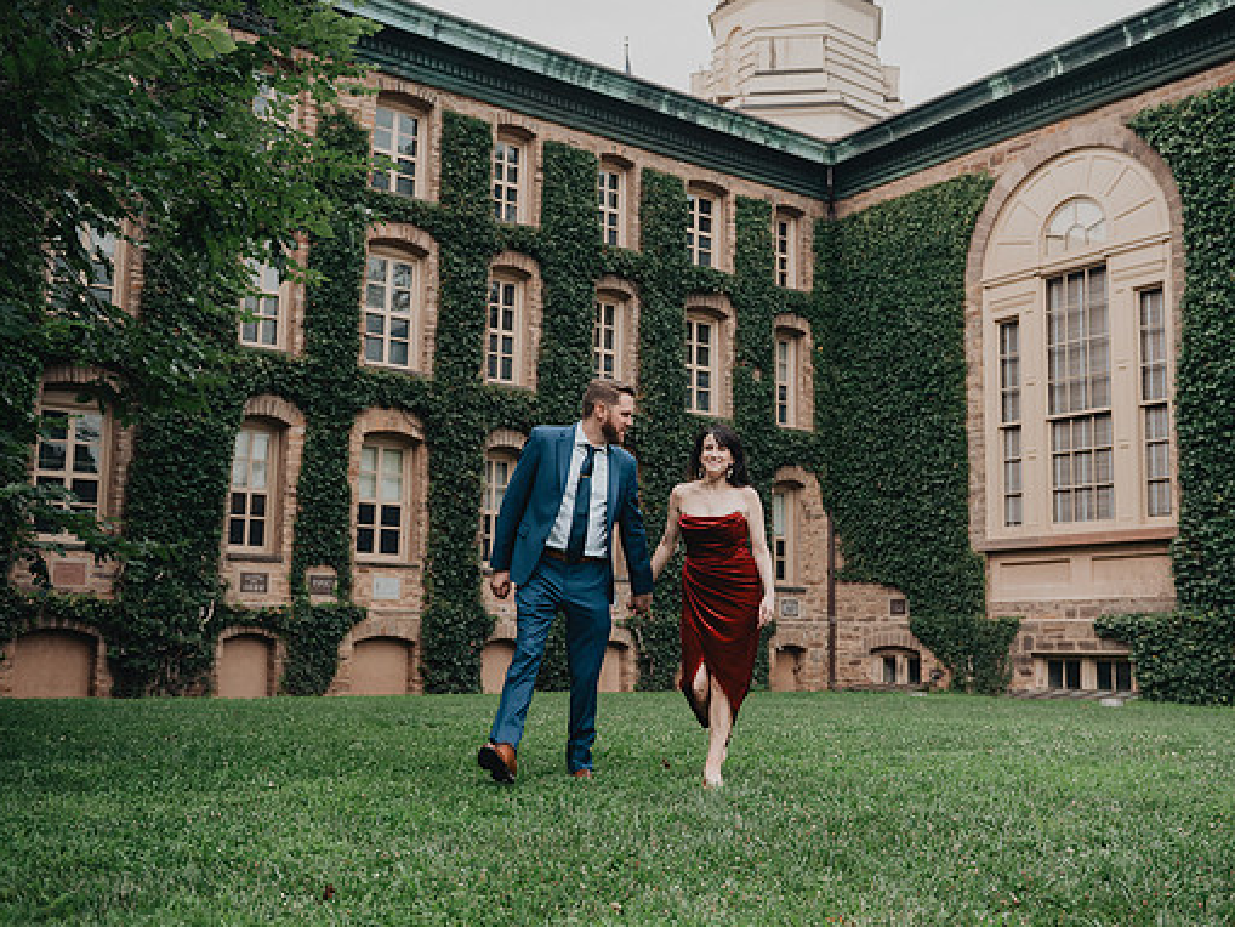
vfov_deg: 37.7
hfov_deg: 48.8
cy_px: 479
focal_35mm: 38
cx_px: 701
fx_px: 1356
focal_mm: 32
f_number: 3.2
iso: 400
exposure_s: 1/640
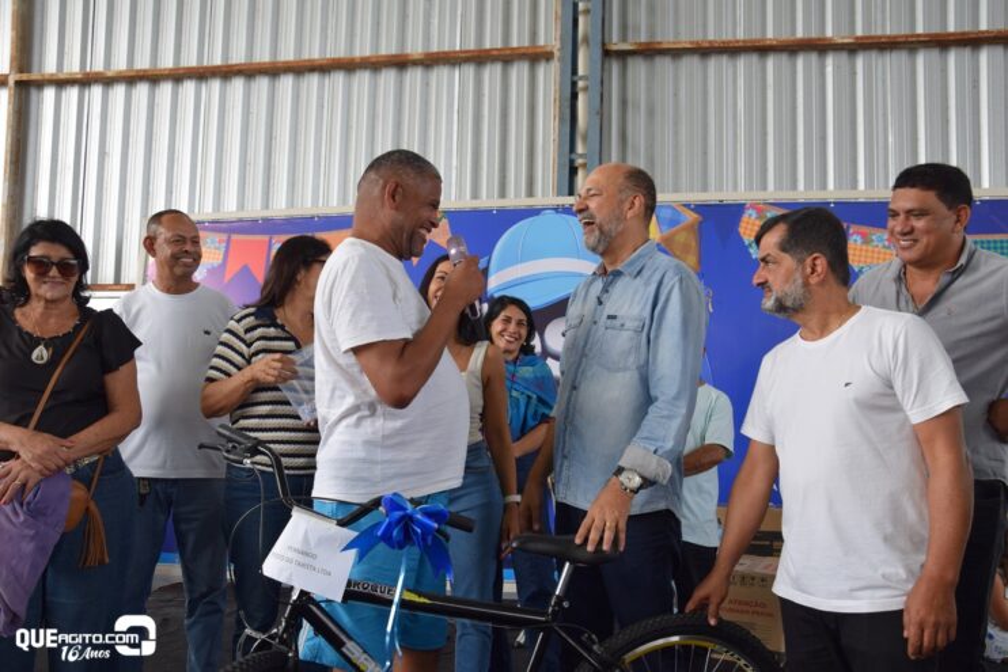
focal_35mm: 32
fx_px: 882
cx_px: 504
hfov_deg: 59.5
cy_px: 336
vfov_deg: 41.7
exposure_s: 1/200
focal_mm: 21
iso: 400
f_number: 7.1
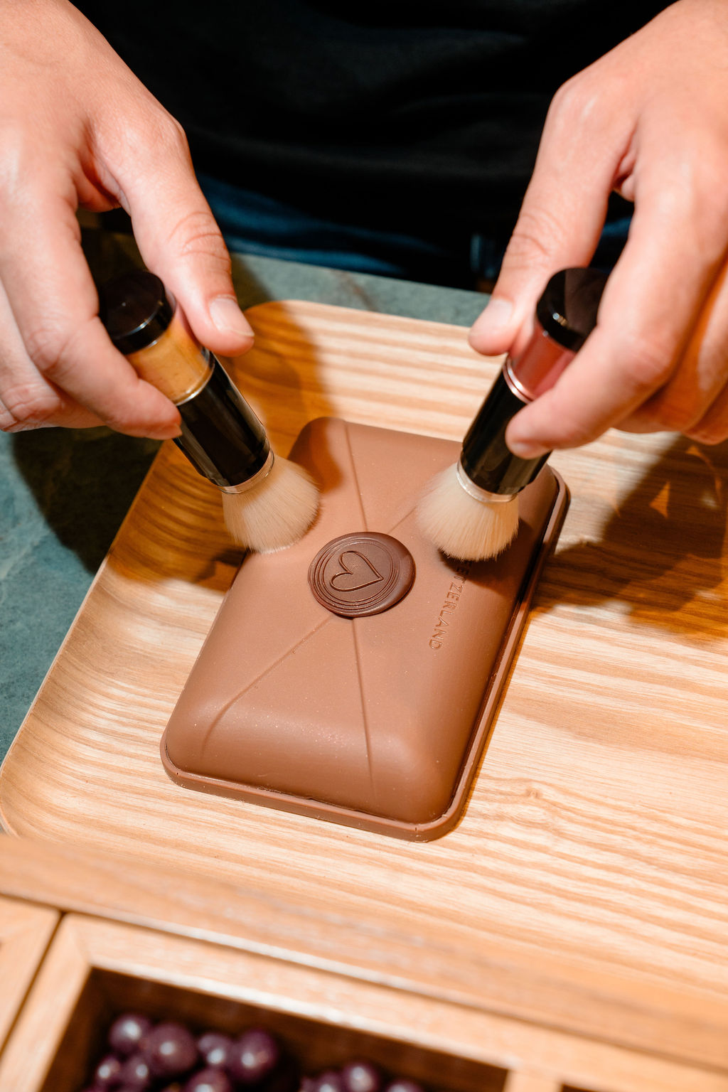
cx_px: 364
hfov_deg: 19.5
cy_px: 546
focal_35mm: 70
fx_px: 2123
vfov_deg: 28.8
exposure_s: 1/250
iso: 800
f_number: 5.6
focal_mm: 70
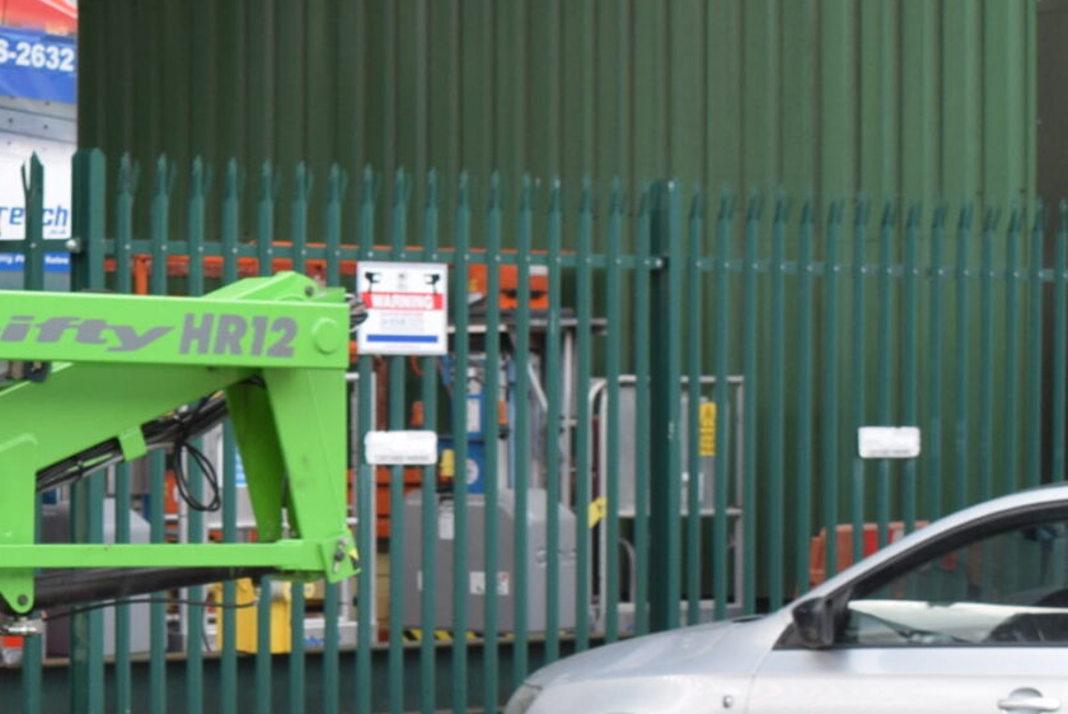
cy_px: 634
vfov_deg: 10.7
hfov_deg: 15.0
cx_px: -456
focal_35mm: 128
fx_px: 3799
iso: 400
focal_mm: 28
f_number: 7.1
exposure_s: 1/200
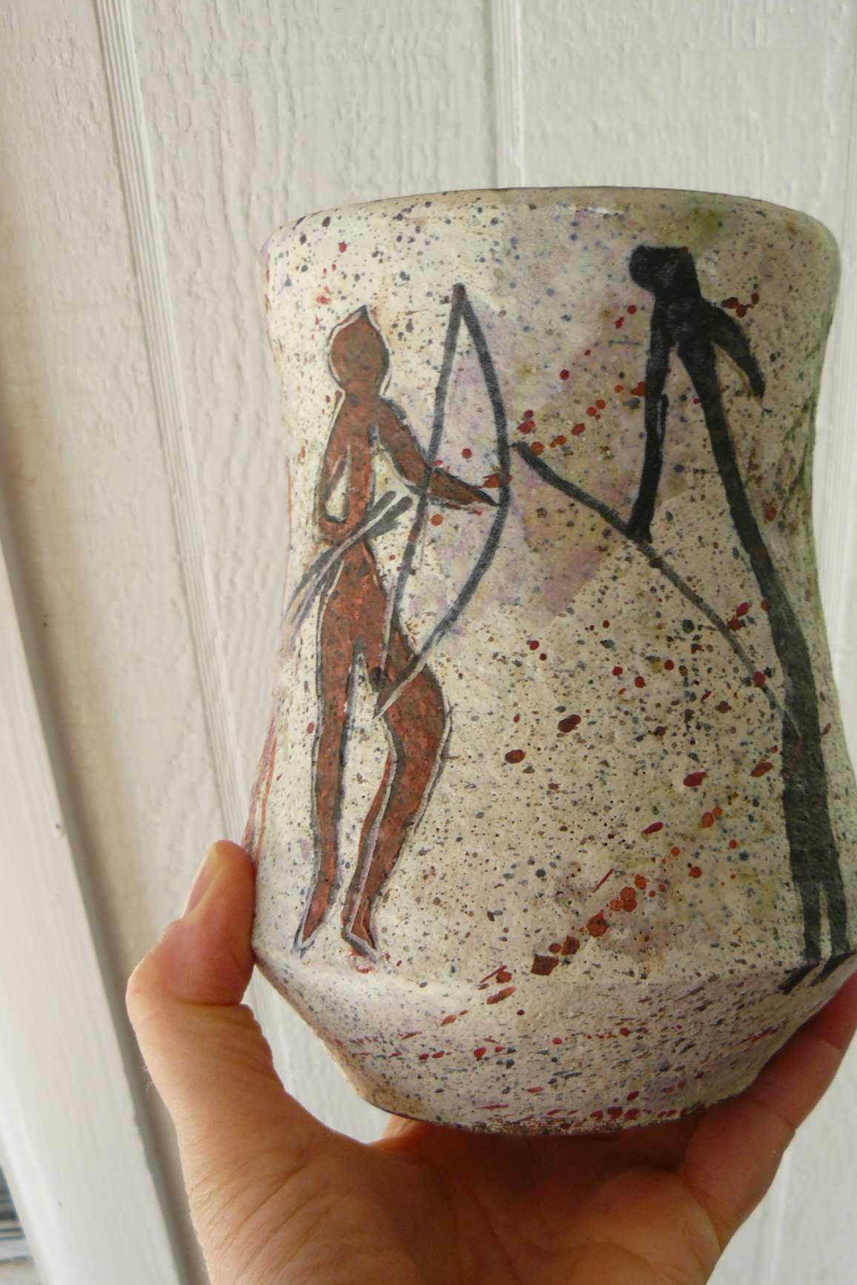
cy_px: 665
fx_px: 1571
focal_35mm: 44
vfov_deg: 44.5
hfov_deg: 30.4
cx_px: 509
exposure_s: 1/80
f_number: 2.8
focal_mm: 6
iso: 100
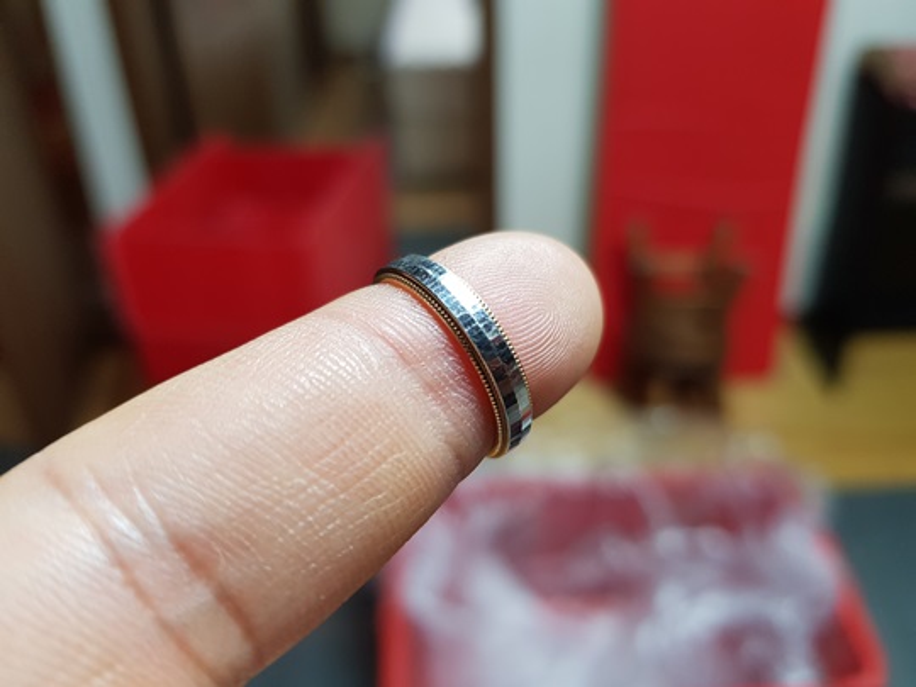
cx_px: 458
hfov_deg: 67.3
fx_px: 688
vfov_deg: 53.1
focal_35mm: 26
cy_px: 344
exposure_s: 1/60
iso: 100
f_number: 1.7
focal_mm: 4.3
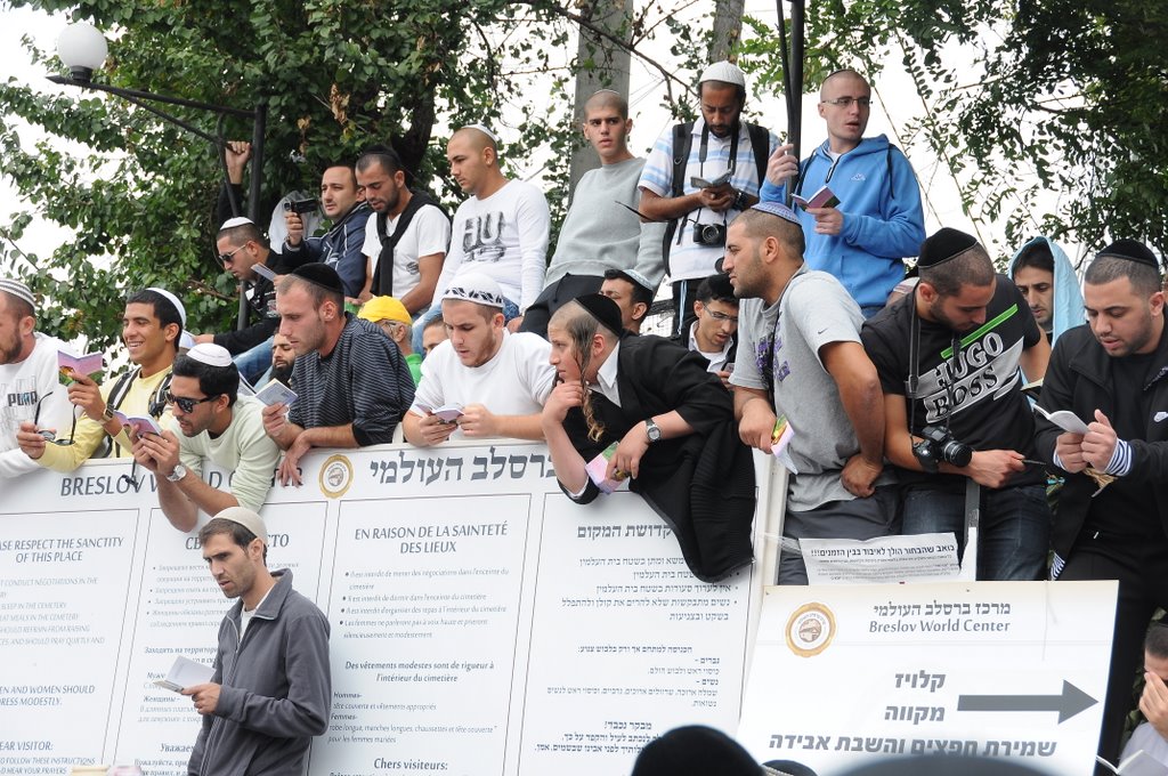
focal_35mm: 84
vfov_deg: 16.2
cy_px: 388
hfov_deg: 24.2
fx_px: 2722
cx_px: 584
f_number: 7.1
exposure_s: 1/200
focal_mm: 56
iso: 250
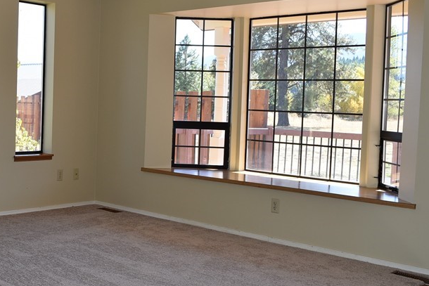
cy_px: 129
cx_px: 80
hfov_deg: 39.3
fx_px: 572
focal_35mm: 48
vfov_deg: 28.1
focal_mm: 18
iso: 140
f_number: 5.6
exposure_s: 1/125
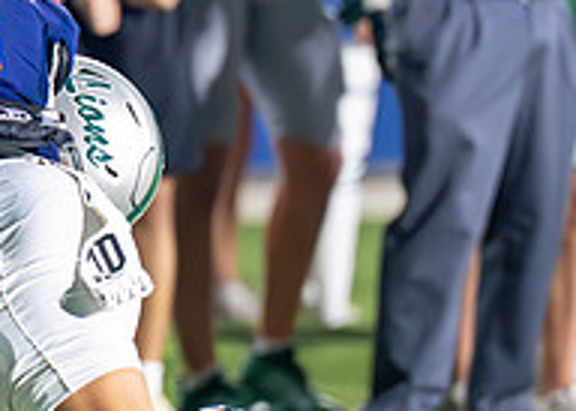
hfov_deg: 1.9
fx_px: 17465
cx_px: 3
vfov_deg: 1.3
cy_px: 57
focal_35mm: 1068
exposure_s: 1/1250
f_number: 2.8
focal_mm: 188
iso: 3200
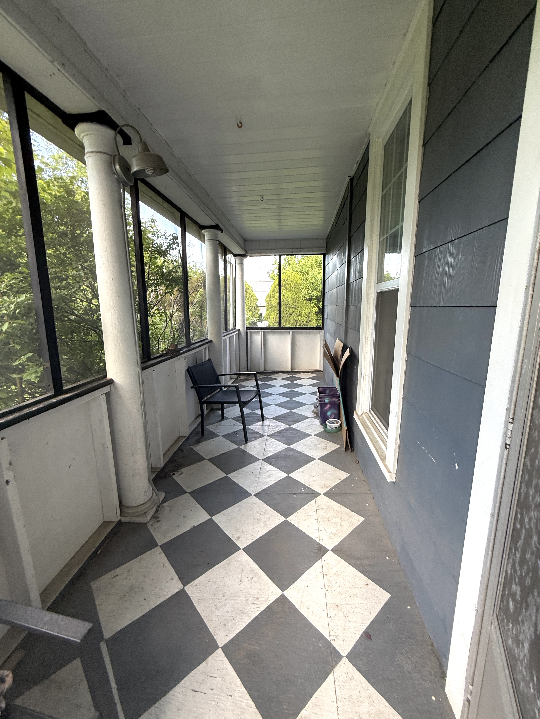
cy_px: 360
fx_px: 291
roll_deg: -0.1
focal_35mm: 14
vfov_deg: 102.1
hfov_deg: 85.7
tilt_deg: -8.6
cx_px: 270
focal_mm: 2.22
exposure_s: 1/99
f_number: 2.2
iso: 100
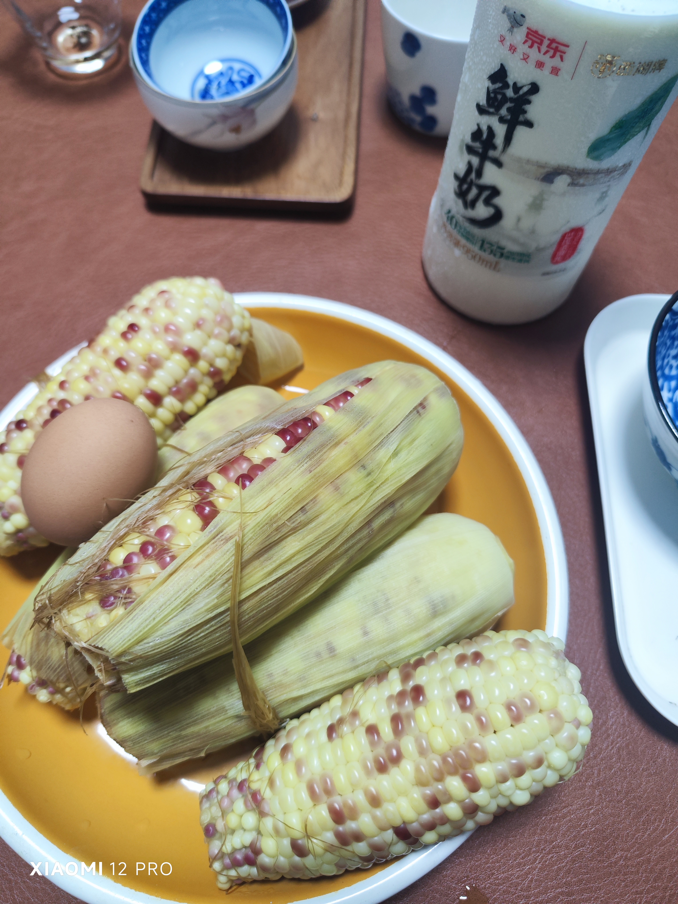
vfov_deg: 71.6
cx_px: 339
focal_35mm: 24
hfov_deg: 56.8
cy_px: 452
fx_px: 627
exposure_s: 1/52.4
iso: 350
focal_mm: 6.92
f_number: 1.9
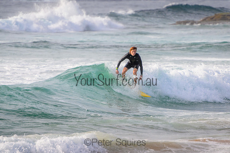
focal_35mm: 550
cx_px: 138
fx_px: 3516
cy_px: 85
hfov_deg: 3.7
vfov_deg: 2.5
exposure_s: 1/2000
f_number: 5.6
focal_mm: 400
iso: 360
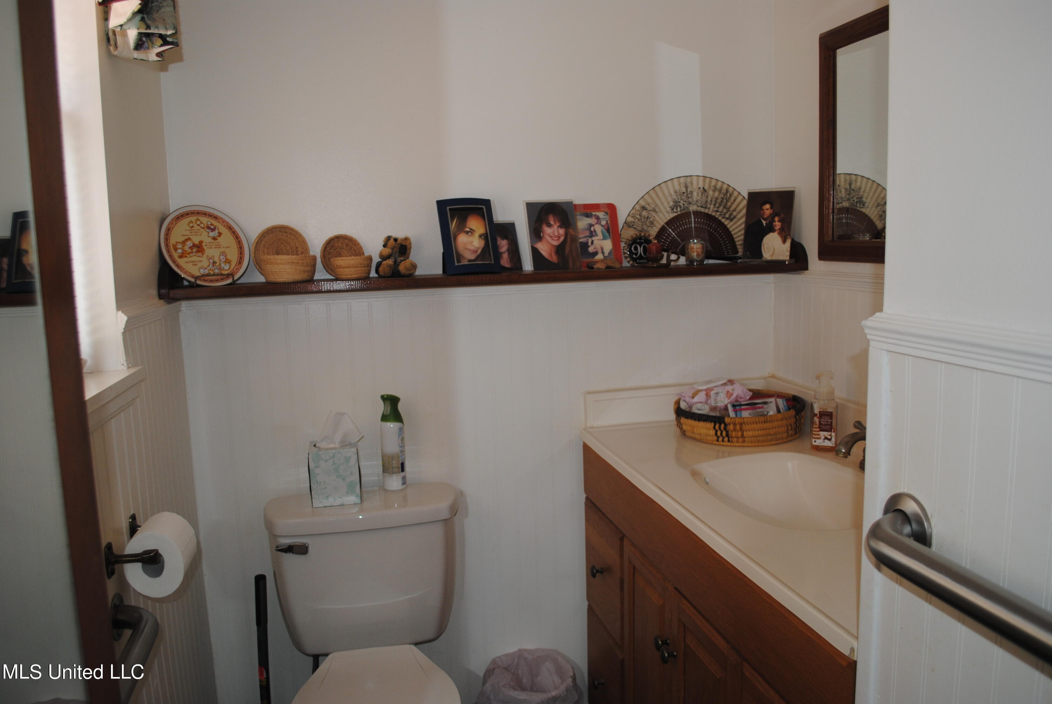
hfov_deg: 67.3
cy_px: 352
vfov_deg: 48.0
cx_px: 526
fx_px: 790
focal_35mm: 27
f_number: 3.5
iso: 200
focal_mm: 18
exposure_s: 1/60
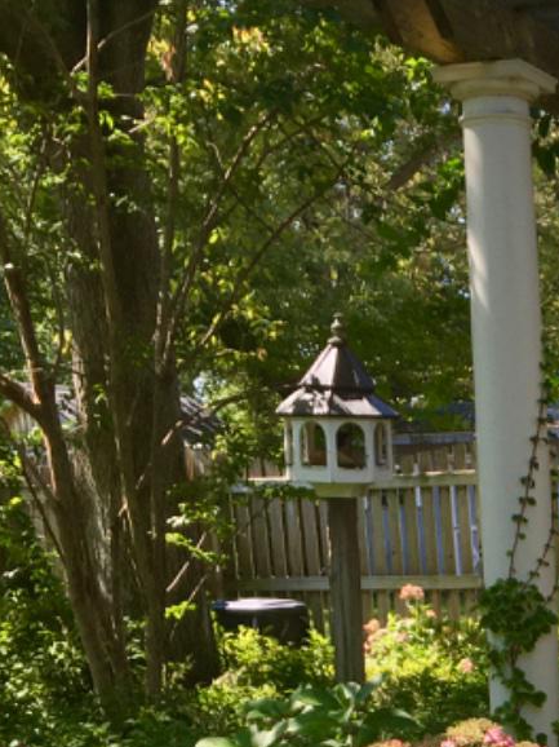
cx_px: 733
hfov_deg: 17.9
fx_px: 1659
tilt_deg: -10.2
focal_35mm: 77
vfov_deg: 23.8
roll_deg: -1.7
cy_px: 817
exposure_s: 1/394
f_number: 2.2
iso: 25
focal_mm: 4.15
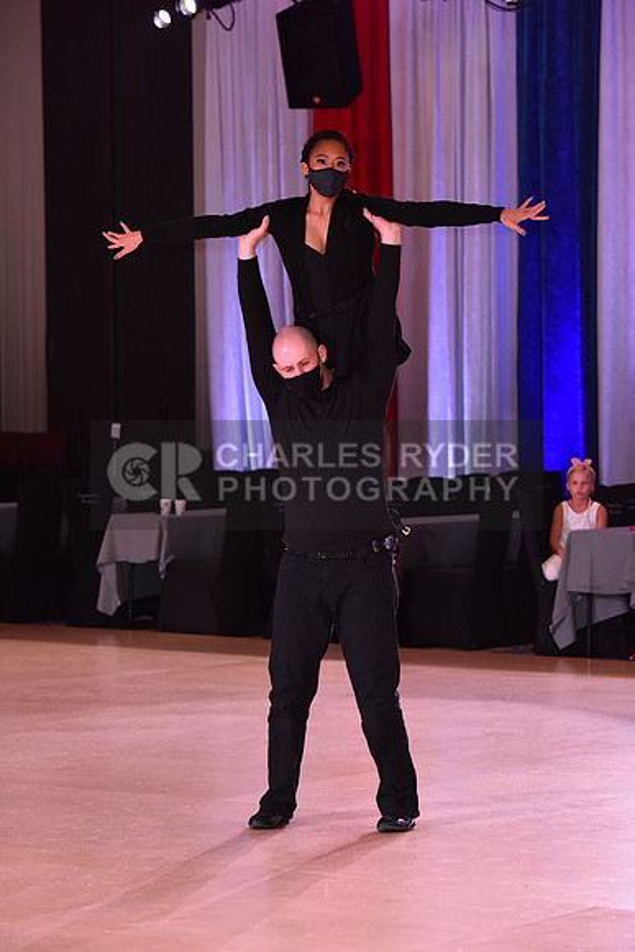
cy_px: 476
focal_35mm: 125
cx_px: 318
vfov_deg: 16.4
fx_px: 3305
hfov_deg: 11.0
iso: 2500
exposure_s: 1/250
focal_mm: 125
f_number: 6.3
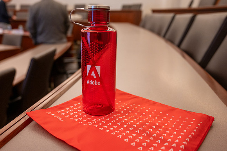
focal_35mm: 32
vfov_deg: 41.0
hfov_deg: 58.7
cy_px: 76
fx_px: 202
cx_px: 114
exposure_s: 1/160
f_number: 4
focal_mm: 32
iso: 1600
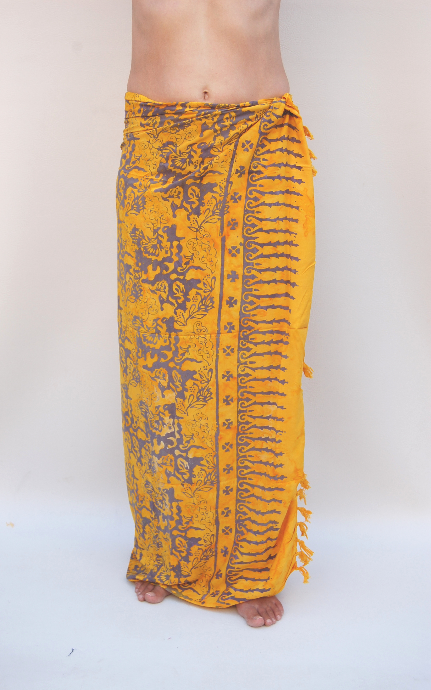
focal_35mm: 54
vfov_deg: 37.9
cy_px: 345
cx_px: 207
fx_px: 1006
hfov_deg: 24.2
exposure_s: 1/160
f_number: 6.3
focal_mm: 35
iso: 200
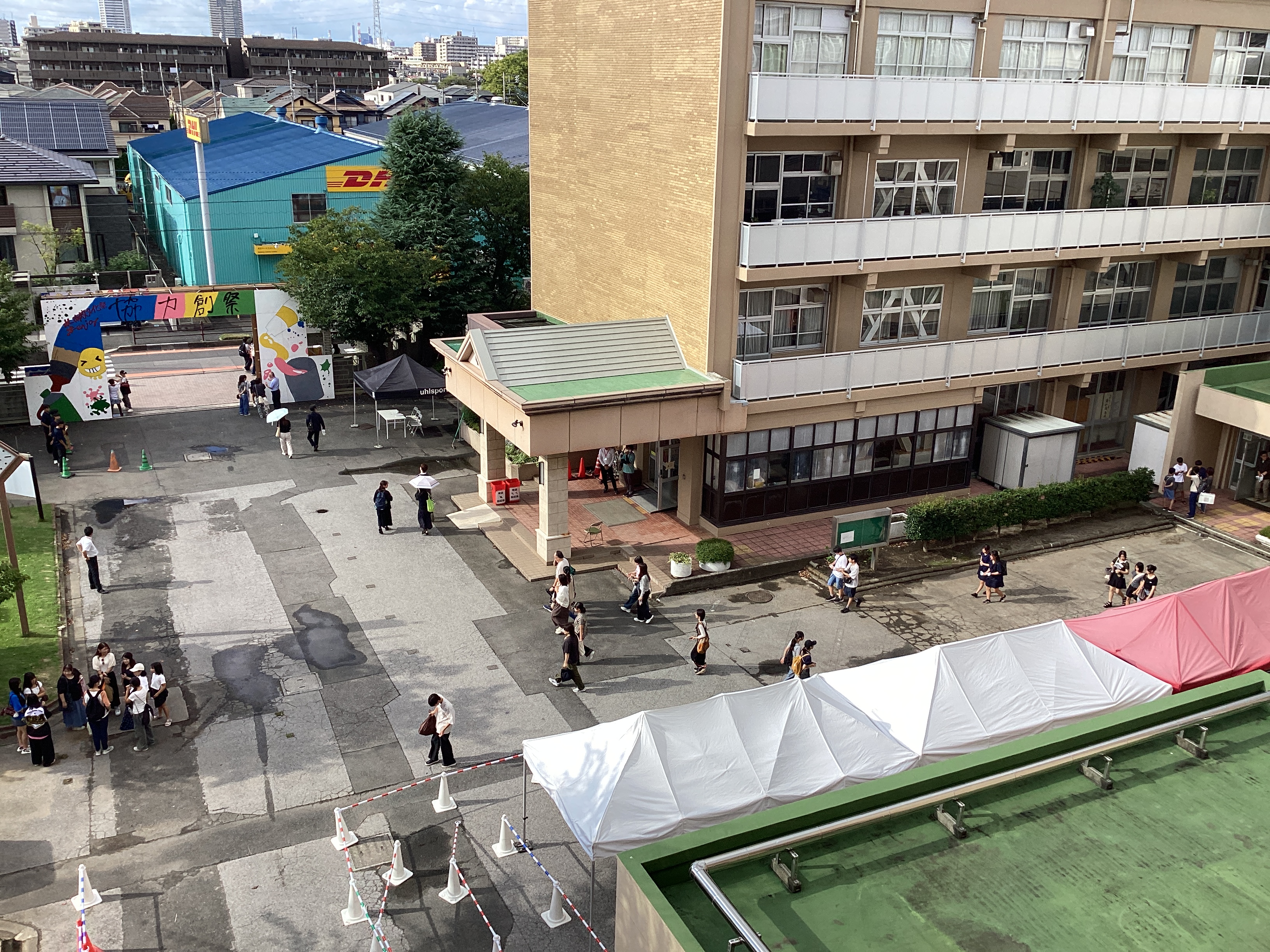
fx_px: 1137
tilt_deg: -21.9
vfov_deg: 45.4
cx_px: 635
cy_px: 476
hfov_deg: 58.4
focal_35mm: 31
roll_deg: -1.4
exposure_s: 1/799
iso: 25
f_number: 2.4
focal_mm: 3.3
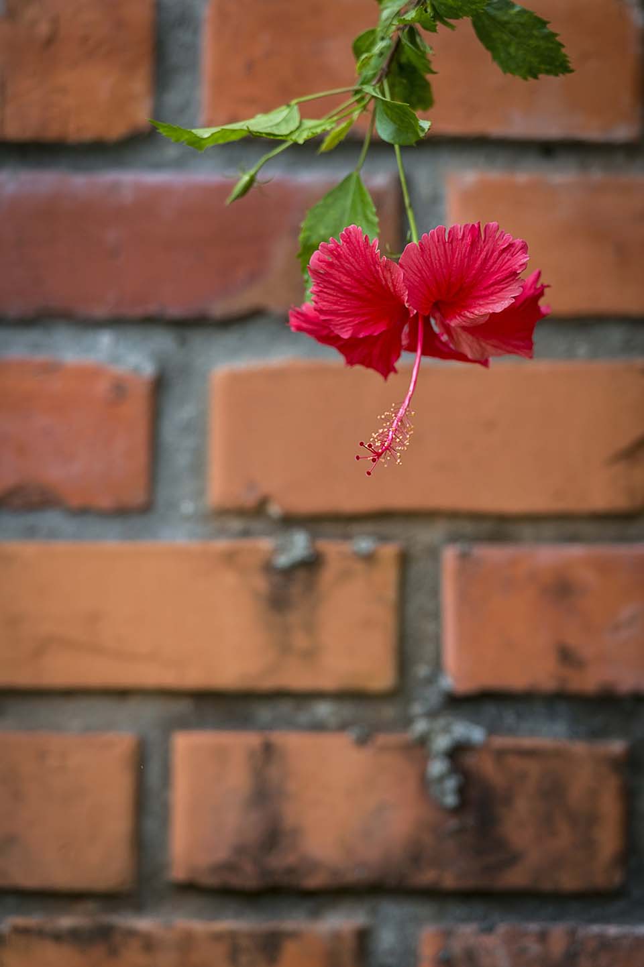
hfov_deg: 7.8
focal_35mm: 175
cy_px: 484
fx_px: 4700
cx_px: 322
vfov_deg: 11.8
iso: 640
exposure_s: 1/2000
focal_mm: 175
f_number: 4
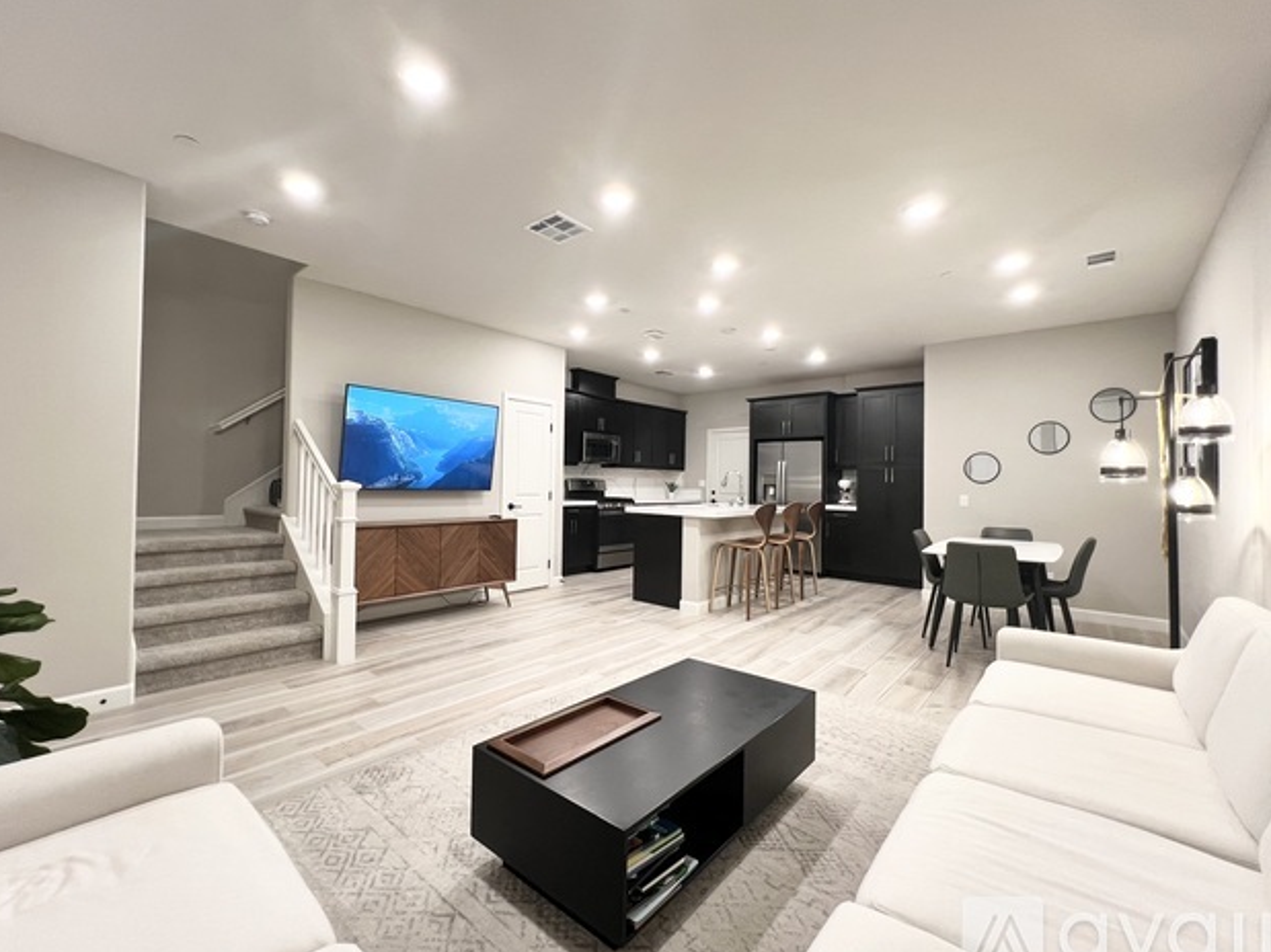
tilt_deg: +1.4
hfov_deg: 102.0
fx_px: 514
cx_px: 609
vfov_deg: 85.6
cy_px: 466
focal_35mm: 14
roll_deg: -1.2
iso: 160
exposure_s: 1/60
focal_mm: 1.57
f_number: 1.8
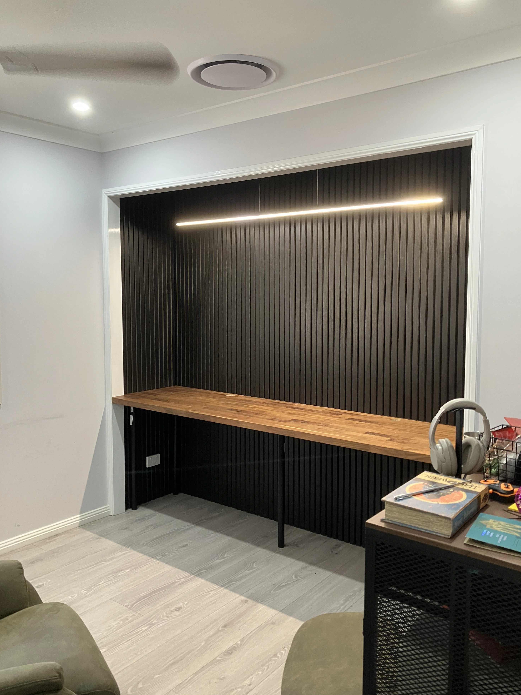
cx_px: 263
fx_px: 582
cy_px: 340
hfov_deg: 48.2
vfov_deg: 61.7
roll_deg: -1.1
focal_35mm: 29
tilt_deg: -4.7
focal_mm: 3.99
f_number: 1.8
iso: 125
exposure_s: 1/50
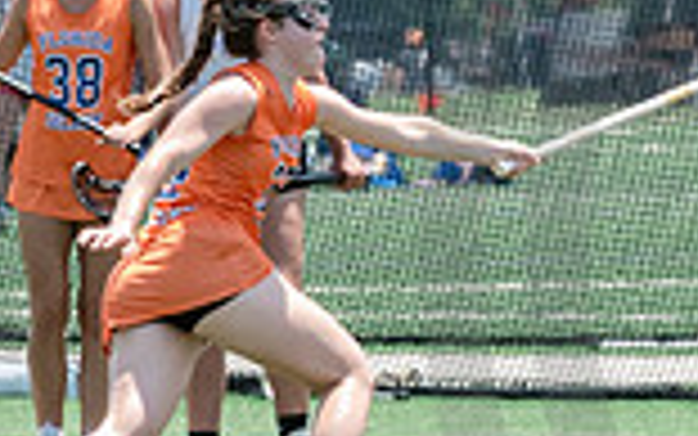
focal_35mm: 1409
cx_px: 1363
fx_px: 26813
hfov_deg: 1.5
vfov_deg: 0.9
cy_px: 312
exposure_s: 1/1600
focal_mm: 200
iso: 400
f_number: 5
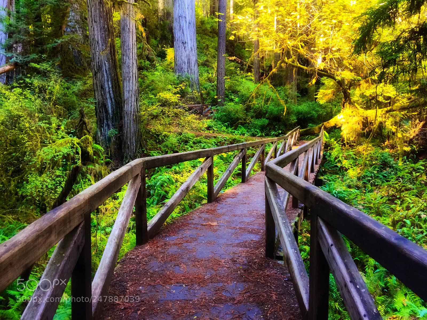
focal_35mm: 29
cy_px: 160
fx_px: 358
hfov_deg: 61.6
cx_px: 214
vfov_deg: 48.3
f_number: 2.2
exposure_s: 1/15
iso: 200
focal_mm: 4.15
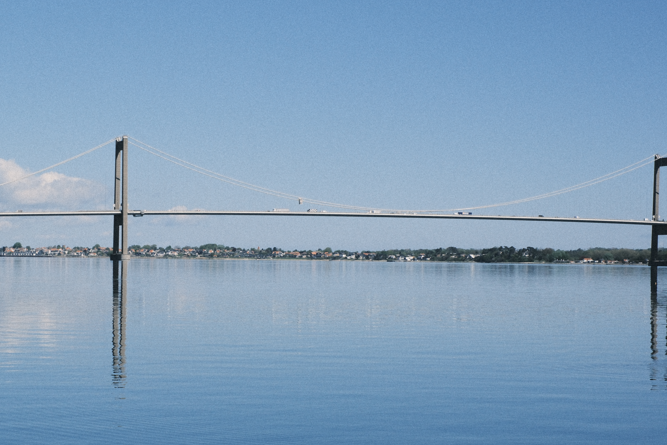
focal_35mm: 89
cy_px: 268
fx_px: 1649
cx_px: 158
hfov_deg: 22.6
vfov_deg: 15.3
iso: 500
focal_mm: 35
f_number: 8
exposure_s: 1/1300
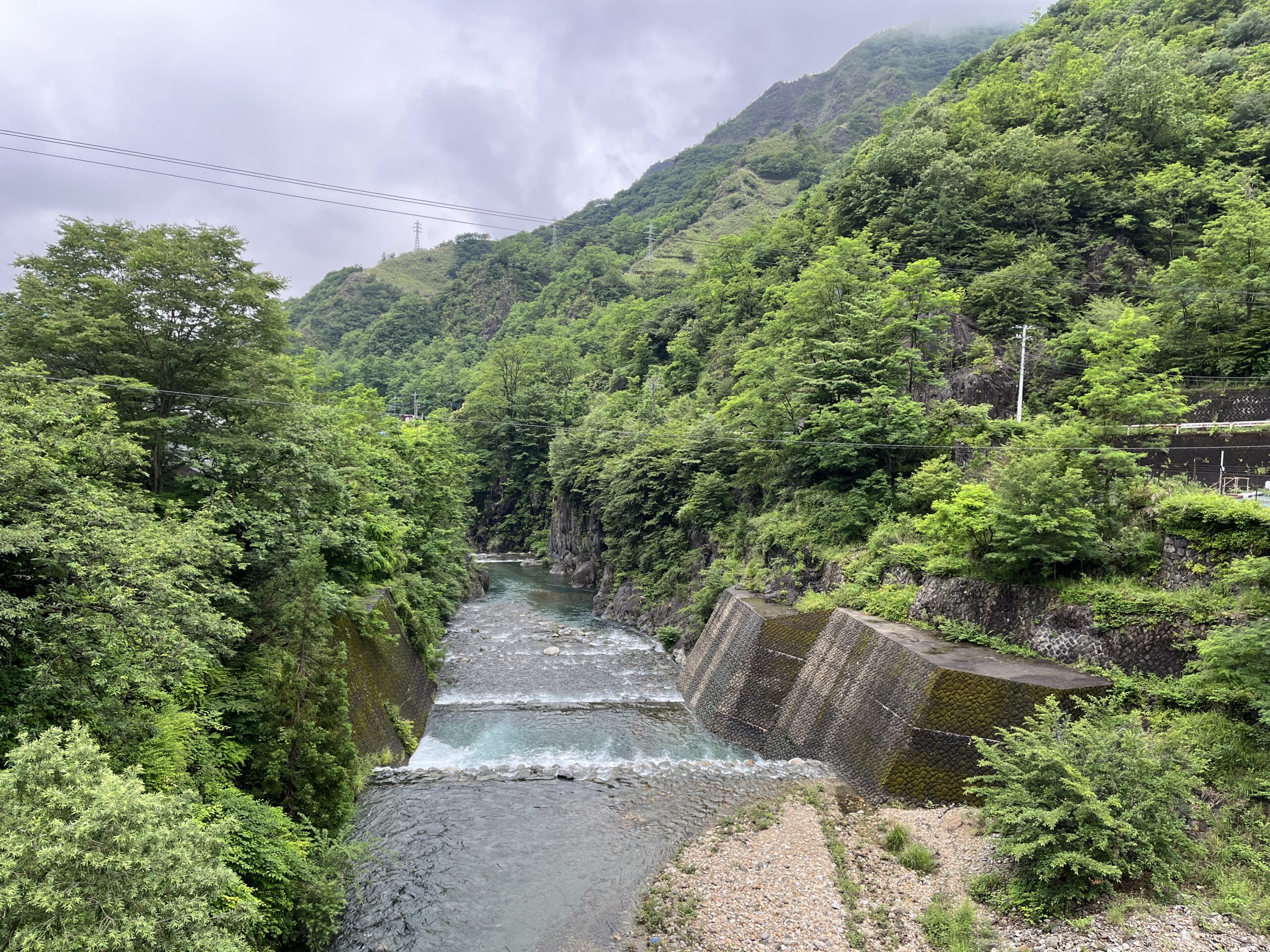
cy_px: 476
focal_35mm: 26
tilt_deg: -3.0
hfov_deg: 67.3
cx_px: 635
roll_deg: -1.9
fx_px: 954
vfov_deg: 53.1
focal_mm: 5.1
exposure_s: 1/246
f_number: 1.6
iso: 40
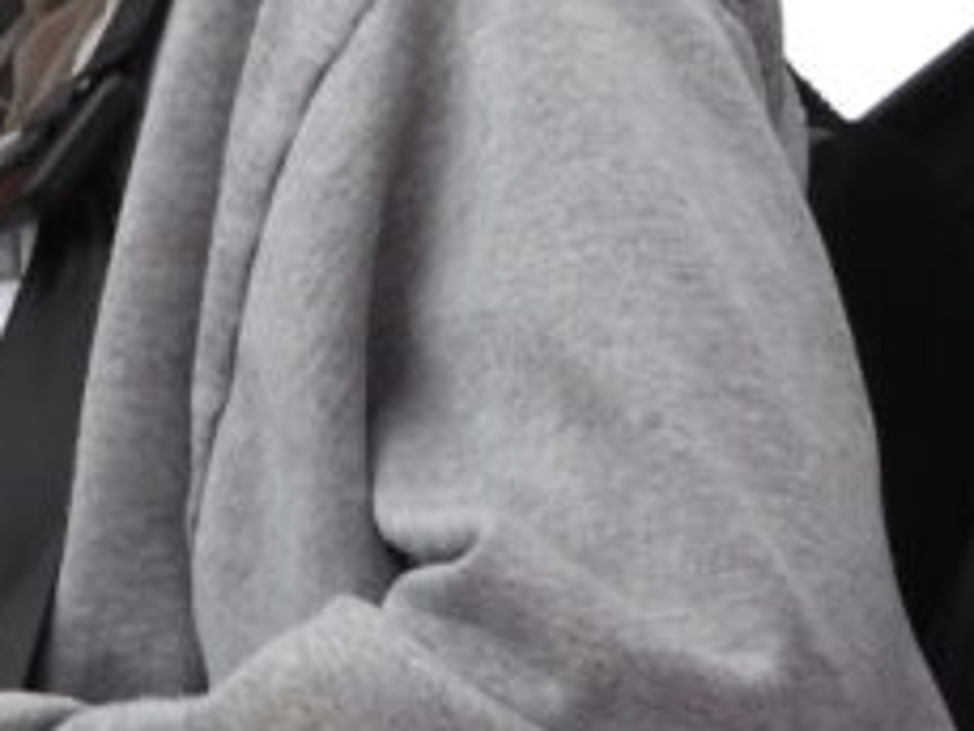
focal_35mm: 192
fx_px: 5405
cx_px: -608
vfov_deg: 7.6
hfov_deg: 9.9
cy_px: -293
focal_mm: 9.9
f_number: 4
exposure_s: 1/100
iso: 100
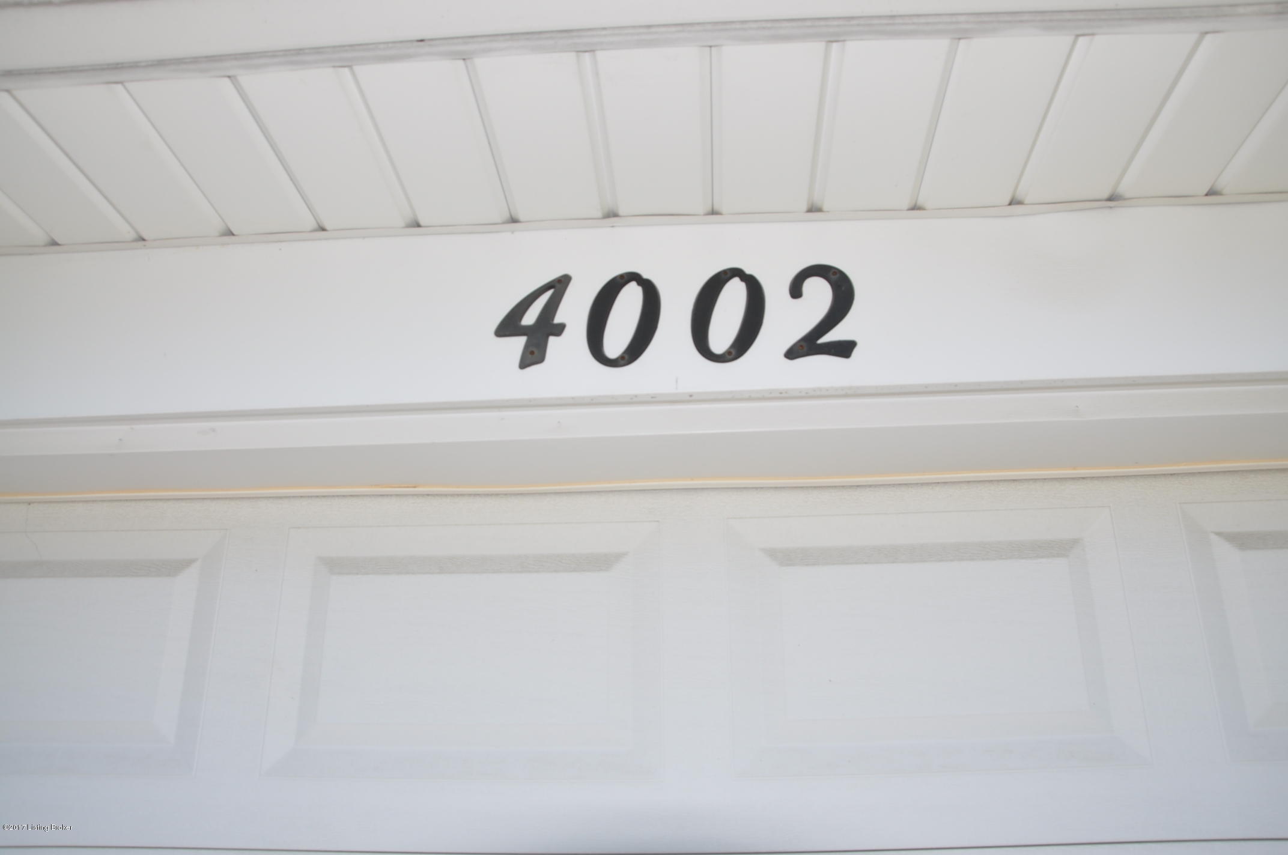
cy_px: 428
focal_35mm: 27
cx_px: 644
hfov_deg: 67.4
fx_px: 965
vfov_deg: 47.8
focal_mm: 18
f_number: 7.1
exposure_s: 1/200
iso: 200
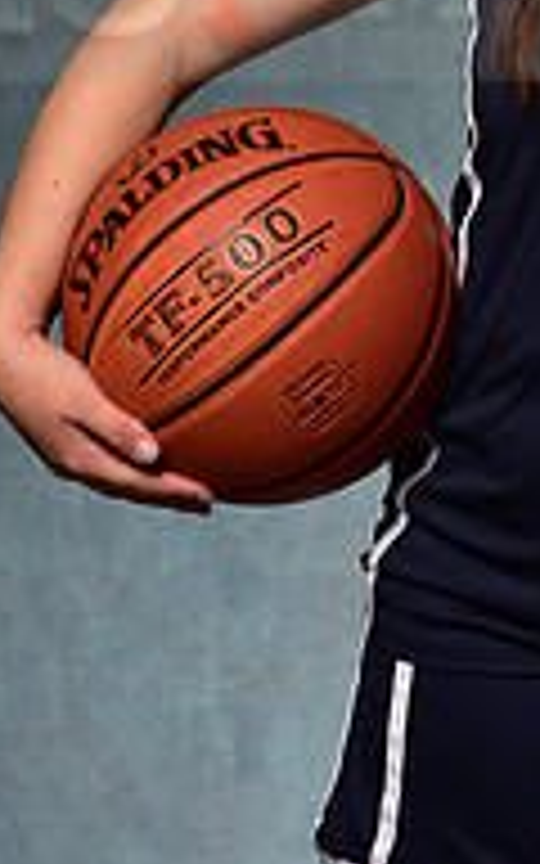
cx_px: 673
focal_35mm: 216
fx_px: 5086
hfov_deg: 6.0
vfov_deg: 9.6
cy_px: -63
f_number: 5
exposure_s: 1/200
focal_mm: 70
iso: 100
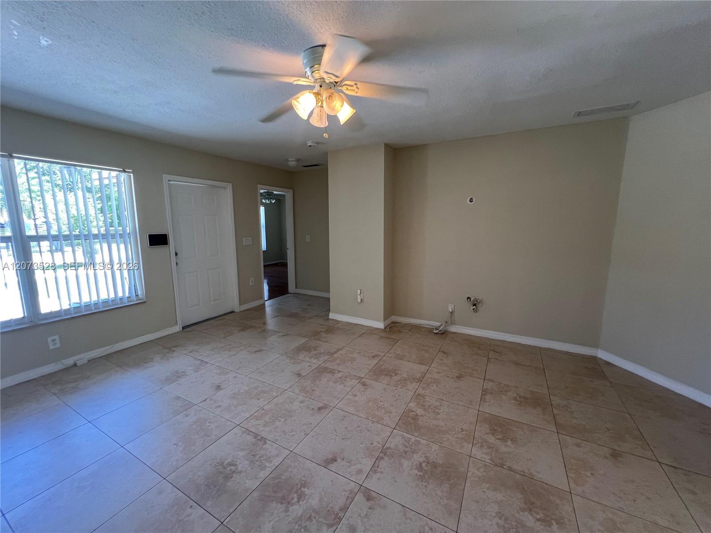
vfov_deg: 89.9
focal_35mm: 13
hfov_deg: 106.2
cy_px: 266
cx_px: 356
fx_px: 267
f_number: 1.8
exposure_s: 1/60
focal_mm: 1.57
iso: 125
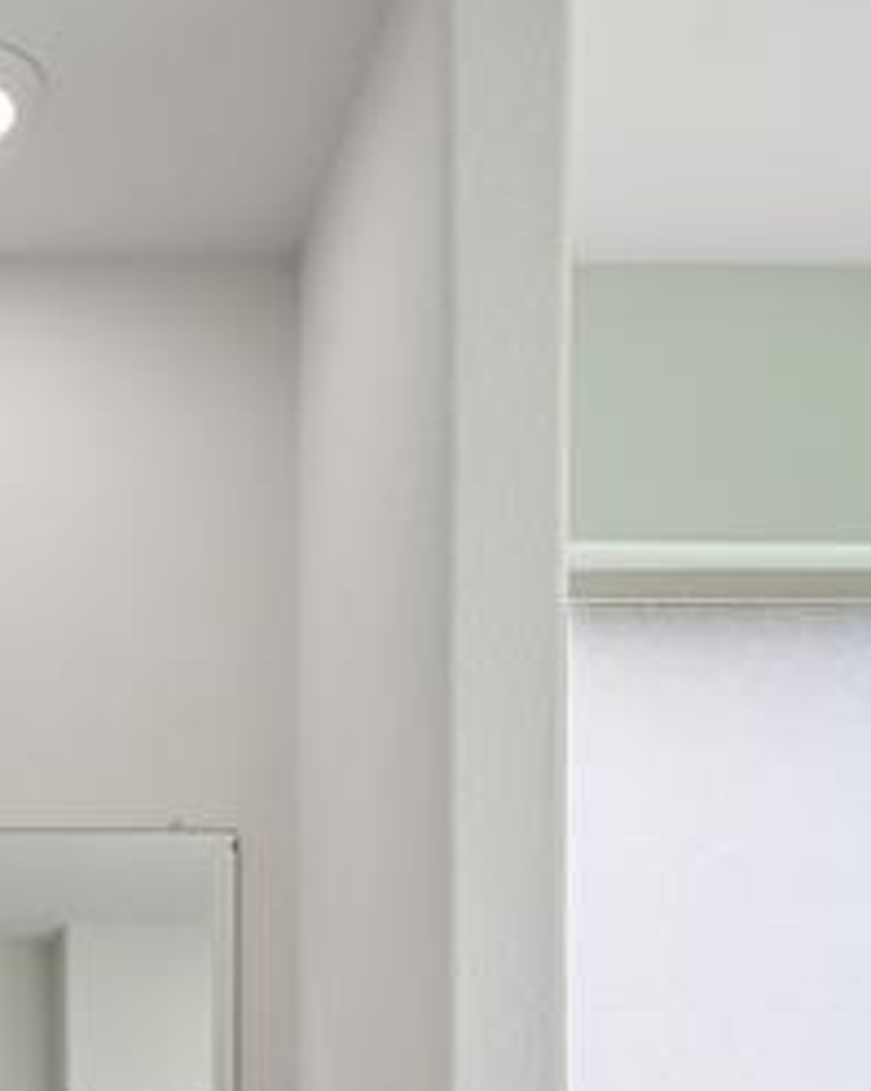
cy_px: 1421
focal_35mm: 64
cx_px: -150
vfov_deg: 25.5
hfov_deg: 22.2
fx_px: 2063
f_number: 8
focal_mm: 16.5
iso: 400
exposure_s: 1/200
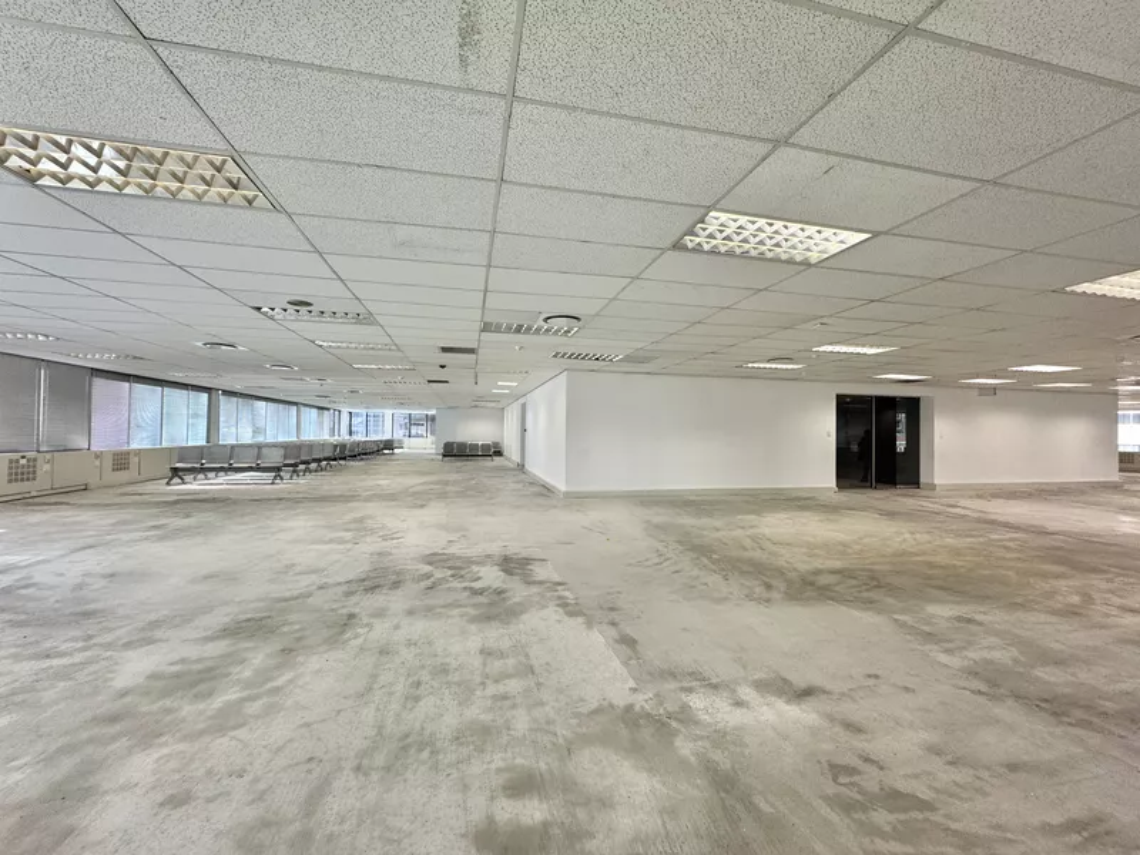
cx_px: 570
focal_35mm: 14
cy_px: 428
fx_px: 461
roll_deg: -0.7
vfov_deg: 85.7
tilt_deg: +0.4
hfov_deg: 102.1
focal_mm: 2.22
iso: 80
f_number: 2.2
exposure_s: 1/100
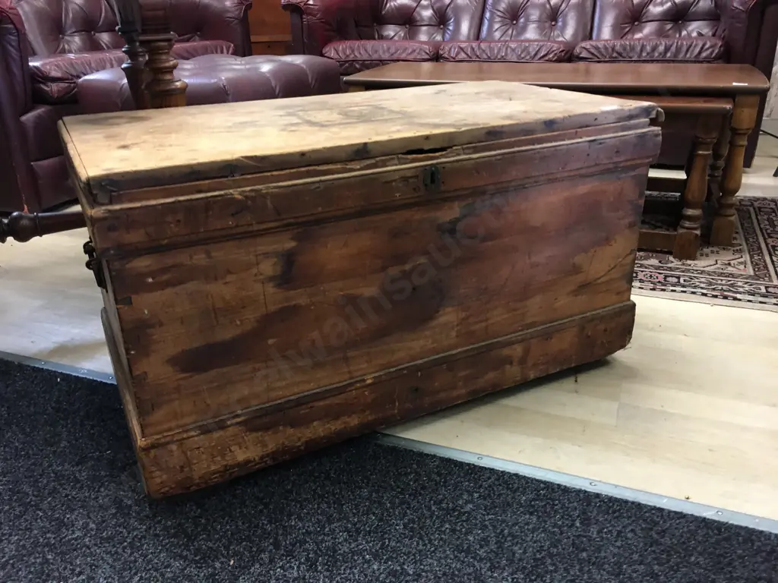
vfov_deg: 48.2
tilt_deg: -23.1
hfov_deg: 61.7
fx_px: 652
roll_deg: +0.7
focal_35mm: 29
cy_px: 292
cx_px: 389
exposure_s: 1/17
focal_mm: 4.15
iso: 100
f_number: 2.2
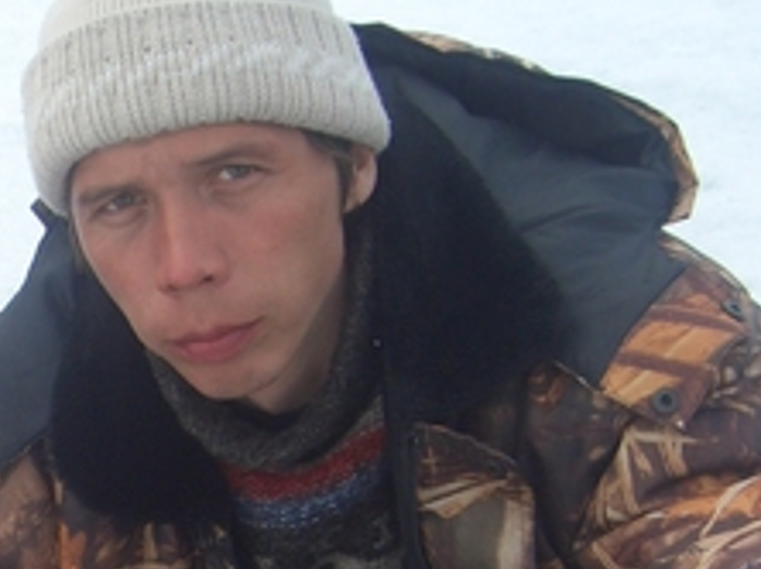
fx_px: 2701
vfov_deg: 11.8
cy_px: 660
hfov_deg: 15.4
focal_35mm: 123
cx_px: -175
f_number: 2.8
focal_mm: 8
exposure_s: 1/320
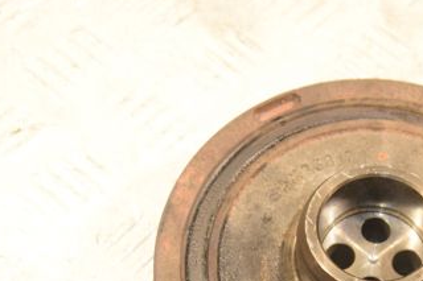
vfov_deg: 11.9
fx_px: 1339
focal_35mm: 114
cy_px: 274
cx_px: 345
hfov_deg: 17.8
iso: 1600
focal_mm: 38
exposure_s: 1/125
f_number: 5.6
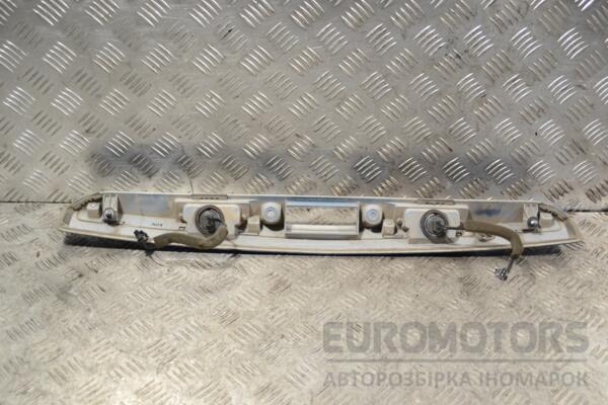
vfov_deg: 30.8
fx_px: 735
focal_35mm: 44
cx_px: 304
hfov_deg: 45.0
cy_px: 202
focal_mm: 29
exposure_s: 1/30
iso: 180
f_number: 4.5
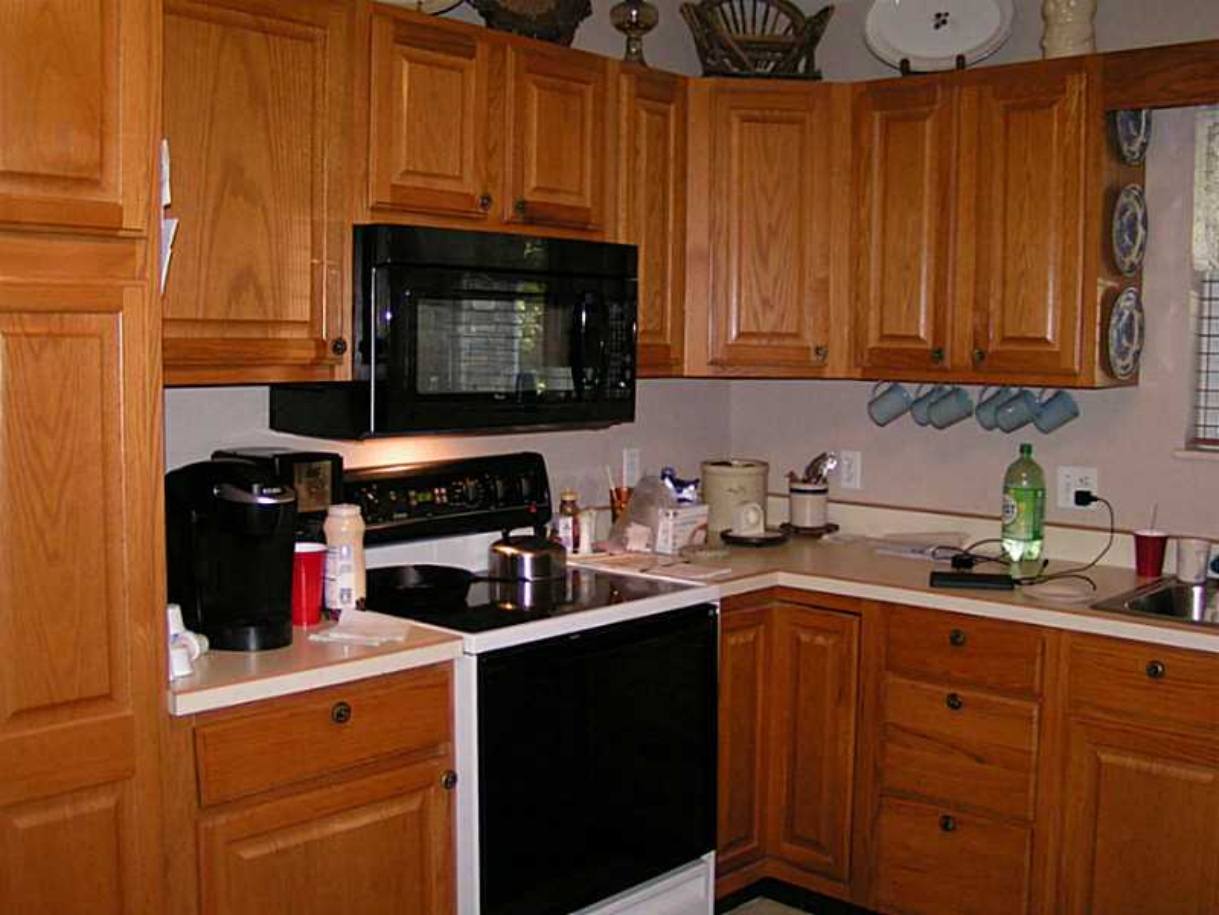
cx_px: 610
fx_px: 1338
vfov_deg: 37.7
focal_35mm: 38
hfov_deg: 49.0
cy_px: 458
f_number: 2.8
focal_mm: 5.8
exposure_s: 1/40
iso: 200
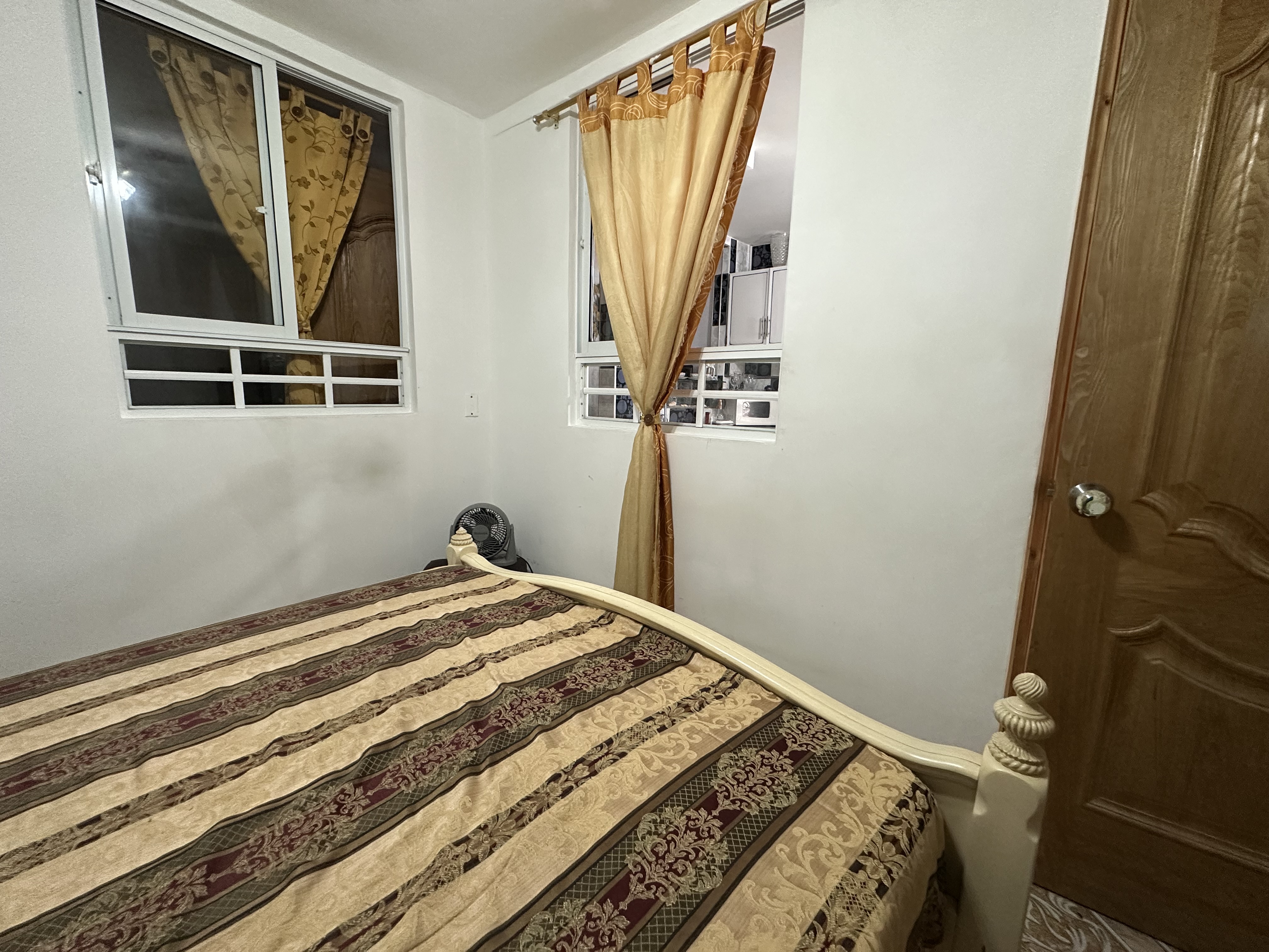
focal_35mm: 14
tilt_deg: -9.3
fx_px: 513
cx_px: 634
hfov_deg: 102.1
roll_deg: -1.8
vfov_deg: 85.7
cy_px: 476
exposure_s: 1/60
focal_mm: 2.22
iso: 500
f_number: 2.2
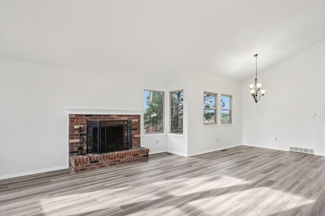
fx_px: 178
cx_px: 198
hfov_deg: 83.5
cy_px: 117
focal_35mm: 20
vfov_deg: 62.4
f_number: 8
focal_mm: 10.4
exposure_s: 1/25
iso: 800
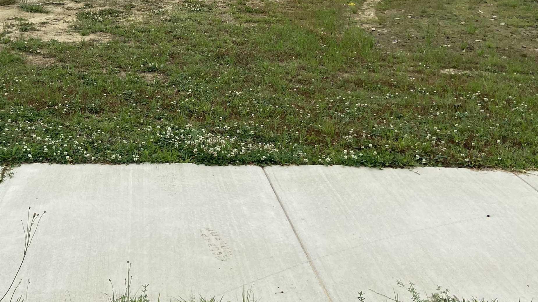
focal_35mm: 47
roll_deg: +1.0
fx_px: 670
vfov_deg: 23.9
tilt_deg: -7.3
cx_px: 154
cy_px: -26
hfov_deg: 42.7
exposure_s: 1/1272
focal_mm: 4.25
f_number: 1.8
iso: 32
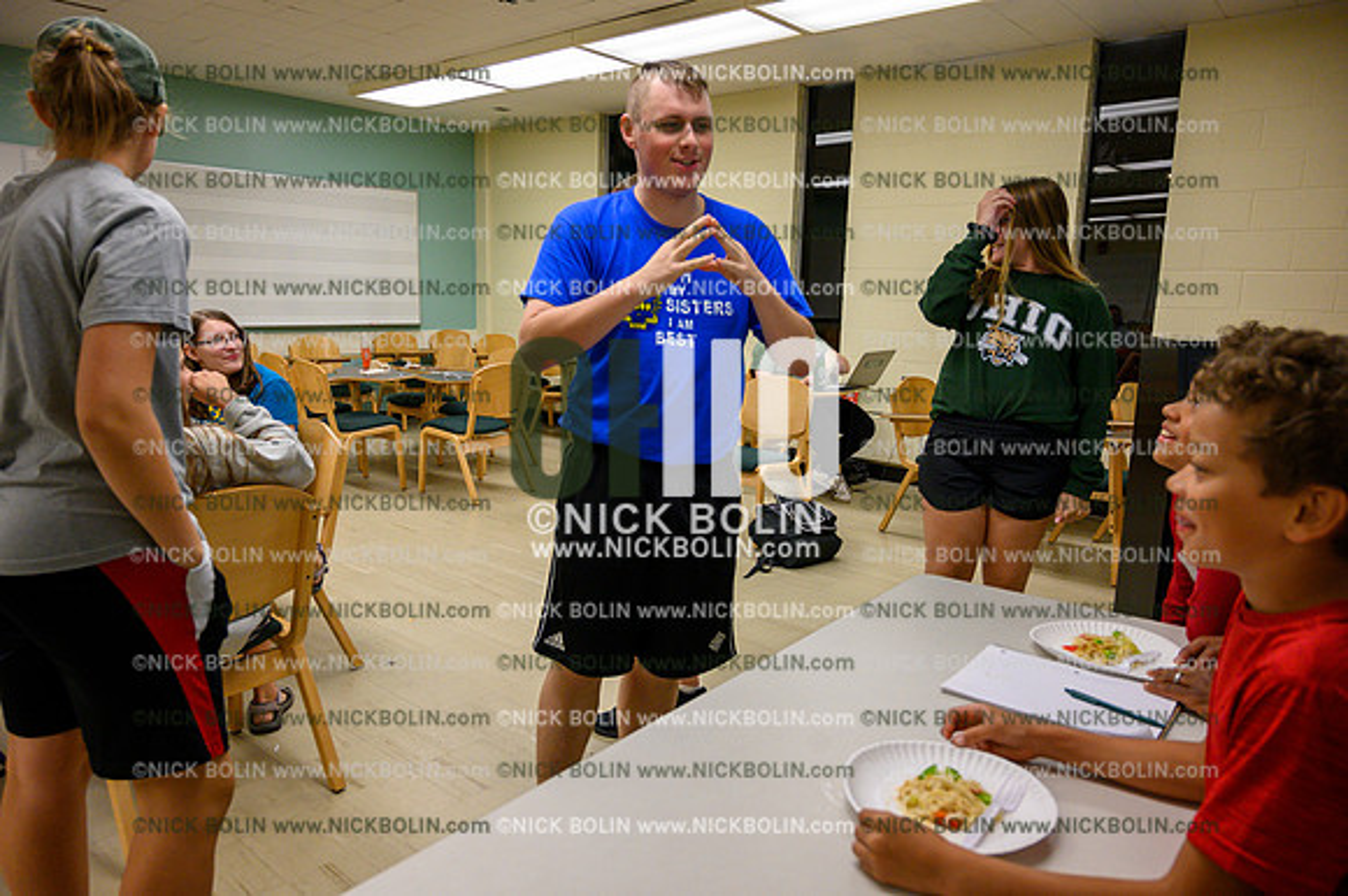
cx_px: 674
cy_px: 448
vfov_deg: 53.1
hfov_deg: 73.8
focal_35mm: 24
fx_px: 898
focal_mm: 24
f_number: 4.5
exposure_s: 1/250
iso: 1600
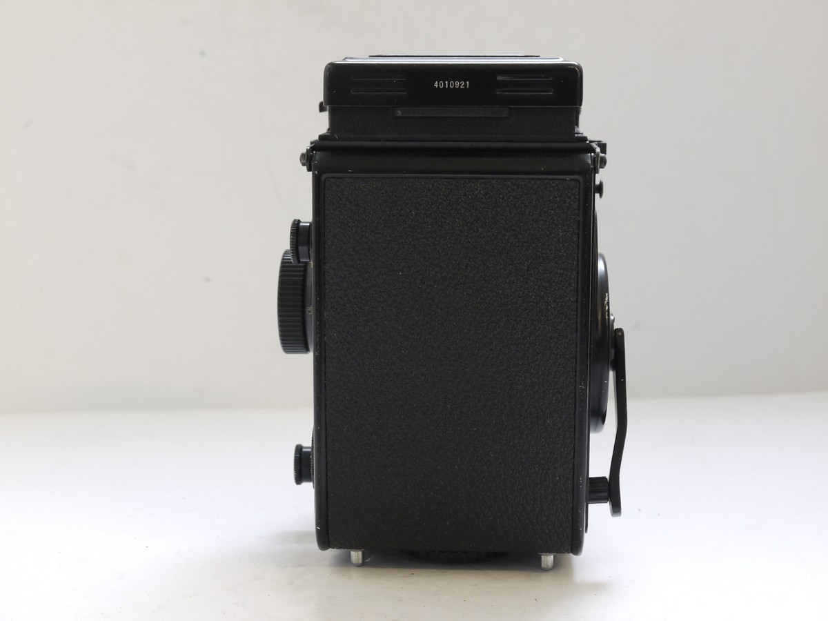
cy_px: 310
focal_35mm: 66
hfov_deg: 29.4
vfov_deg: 22.3
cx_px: 414
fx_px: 1579
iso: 400
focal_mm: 33
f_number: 10
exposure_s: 1/6
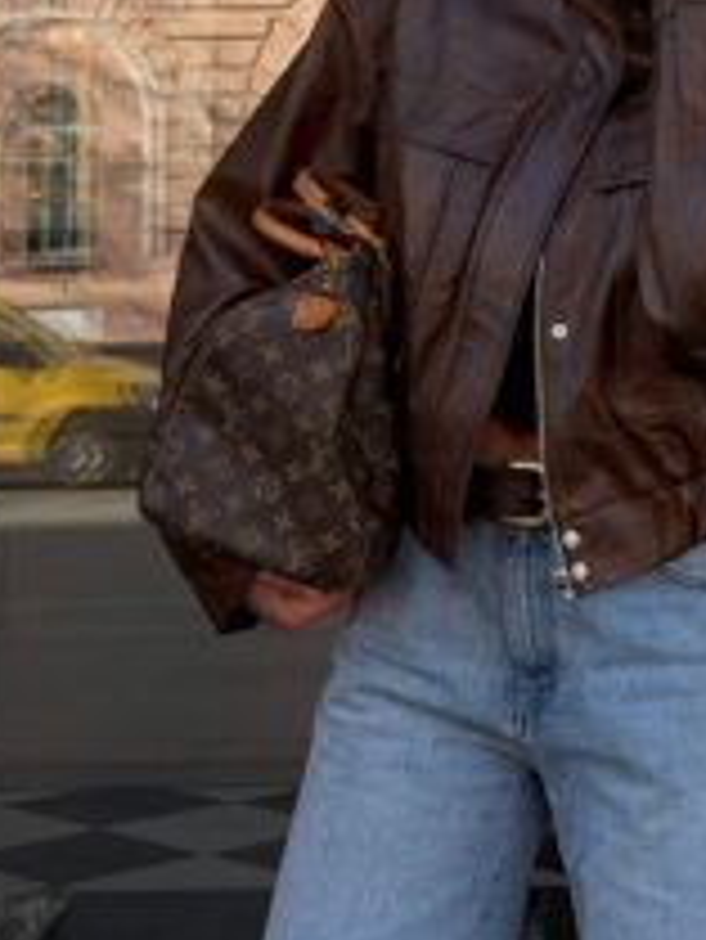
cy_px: 162
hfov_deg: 16.0
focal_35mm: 92
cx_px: 571
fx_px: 2499
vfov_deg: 21.0
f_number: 1.78
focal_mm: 6.76
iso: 64
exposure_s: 1/1100
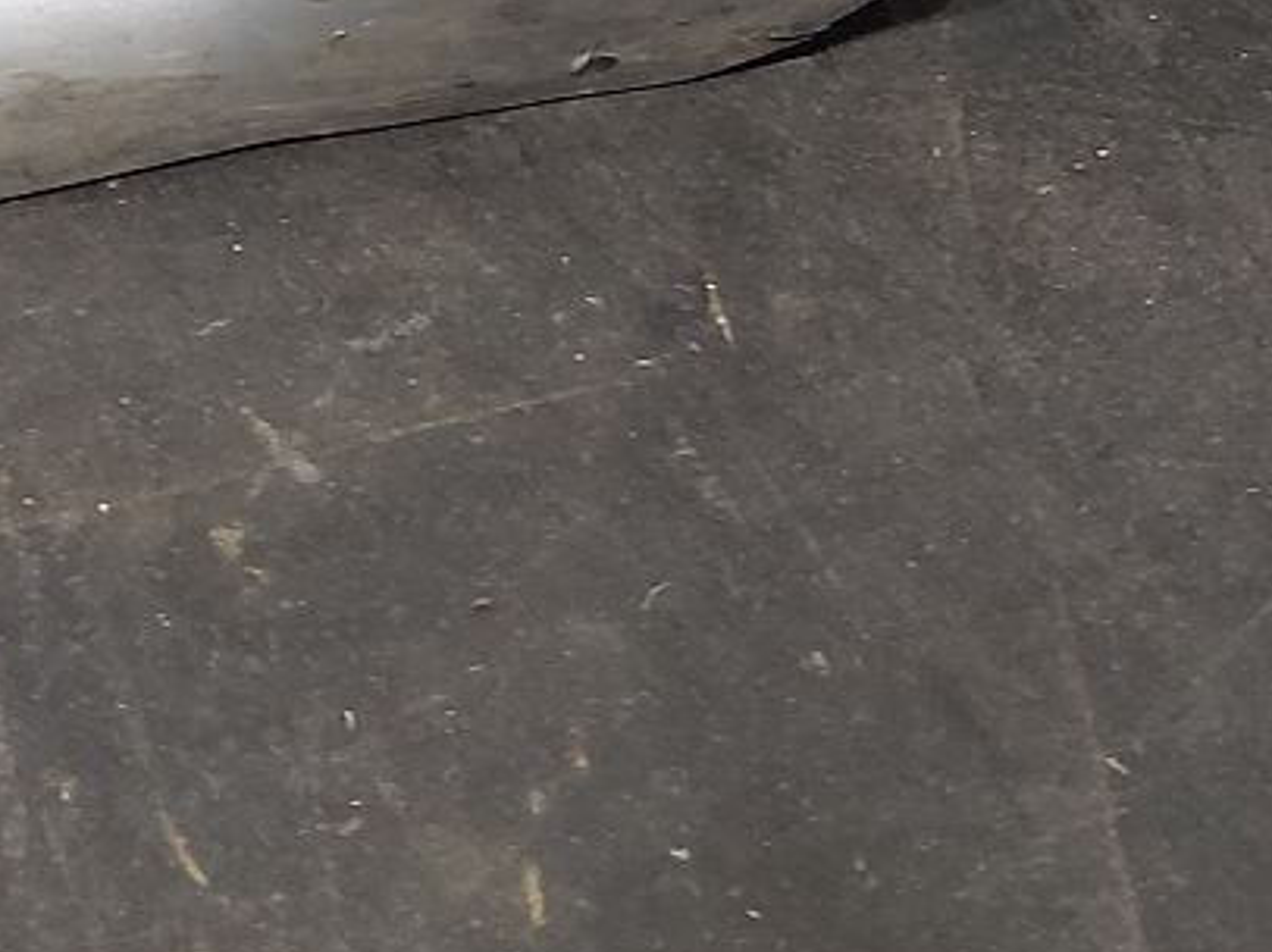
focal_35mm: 82
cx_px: 387
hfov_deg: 23.7
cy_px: -582
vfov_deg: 16.1
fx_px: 3011
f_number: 1.8
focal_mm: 5.23
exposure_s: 1/50
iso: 250
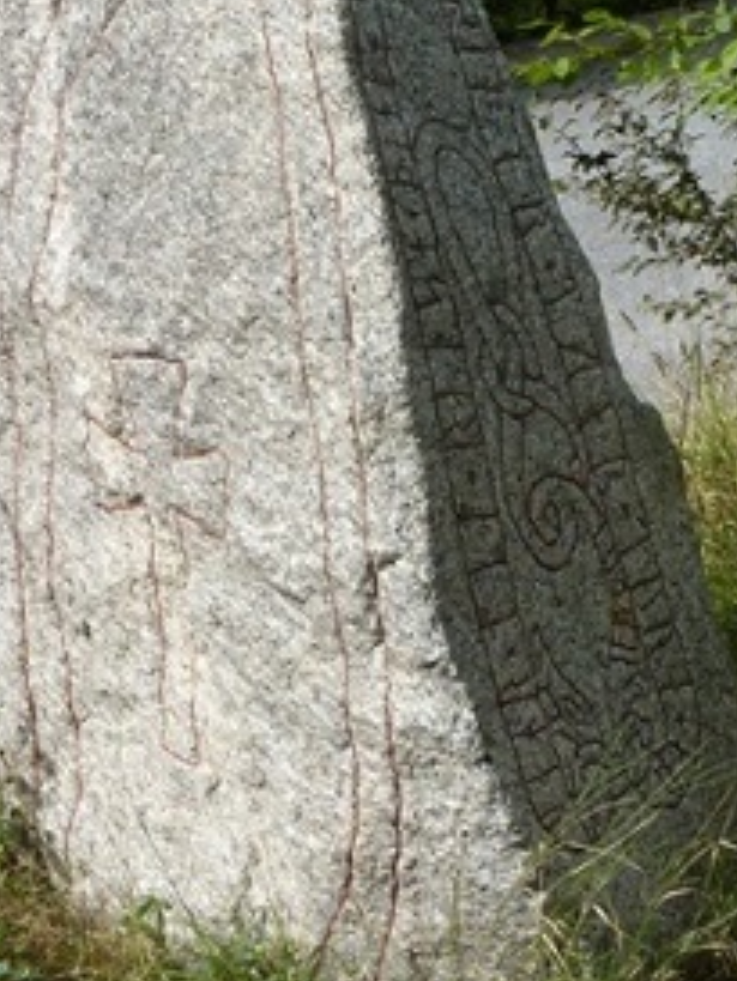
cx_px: 455
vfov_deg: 18.7
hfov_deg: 14.1
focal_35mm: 105
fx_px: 2978
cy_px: 359
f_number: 4
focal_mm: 6.9
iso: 80
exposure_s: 1/500
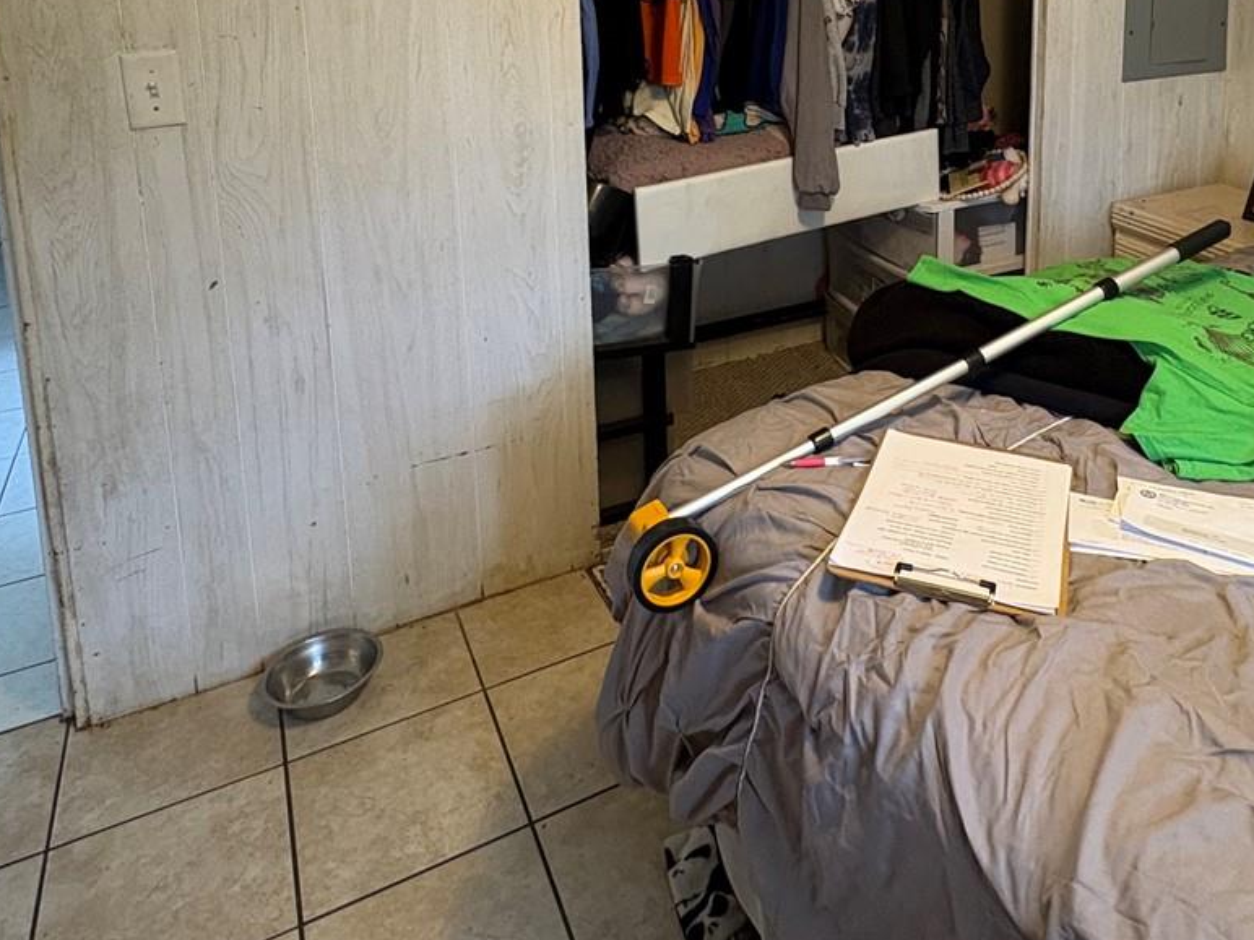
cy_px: 70
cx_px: 812
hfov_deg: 60.5
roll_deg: +1.2
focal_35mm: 29
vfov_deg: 43.5
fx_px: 1051
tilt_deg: -9.4
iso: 320
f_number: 2.2
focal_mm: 2.22
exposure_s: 1/60
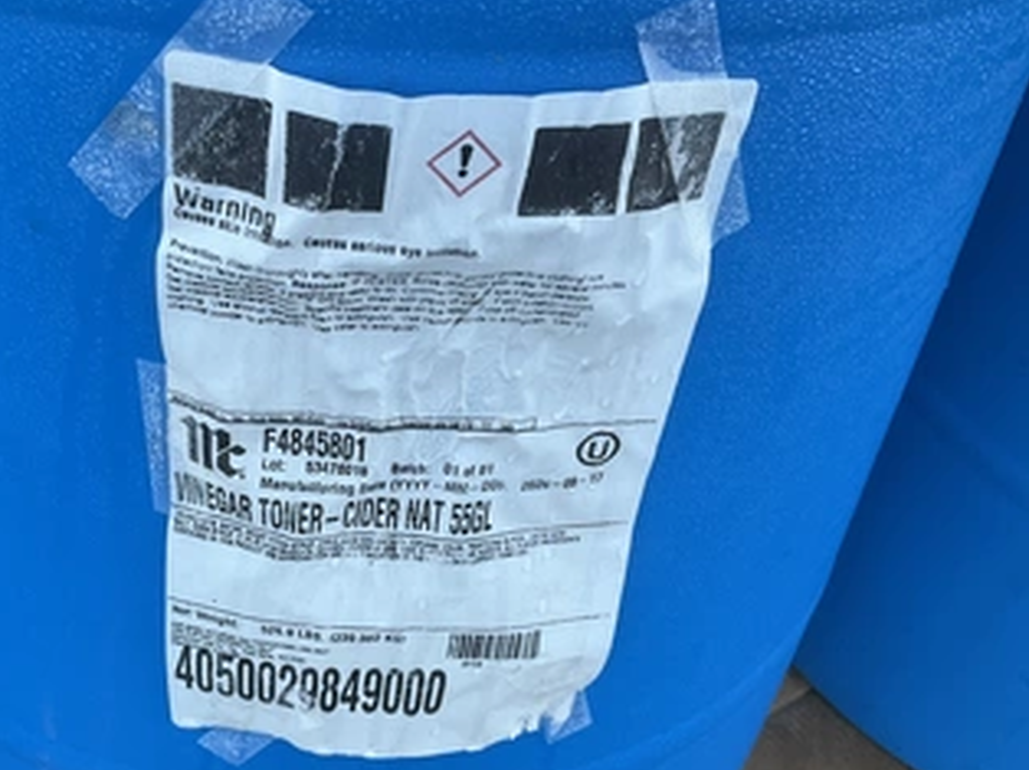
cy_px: 396
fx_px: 1099
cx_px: 377
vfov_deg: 38.6
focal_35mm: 37
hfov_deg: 49.6
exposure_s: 1/122
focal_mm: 3
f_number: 1.8
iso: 40
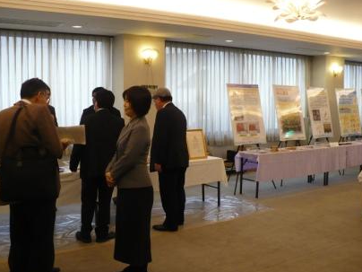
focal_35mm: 41
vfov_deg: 35.1
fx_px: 429
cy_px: 142
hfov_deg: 45.7
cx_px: 167
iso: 200
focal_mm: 6.1
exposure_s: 1/25
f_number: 2.8
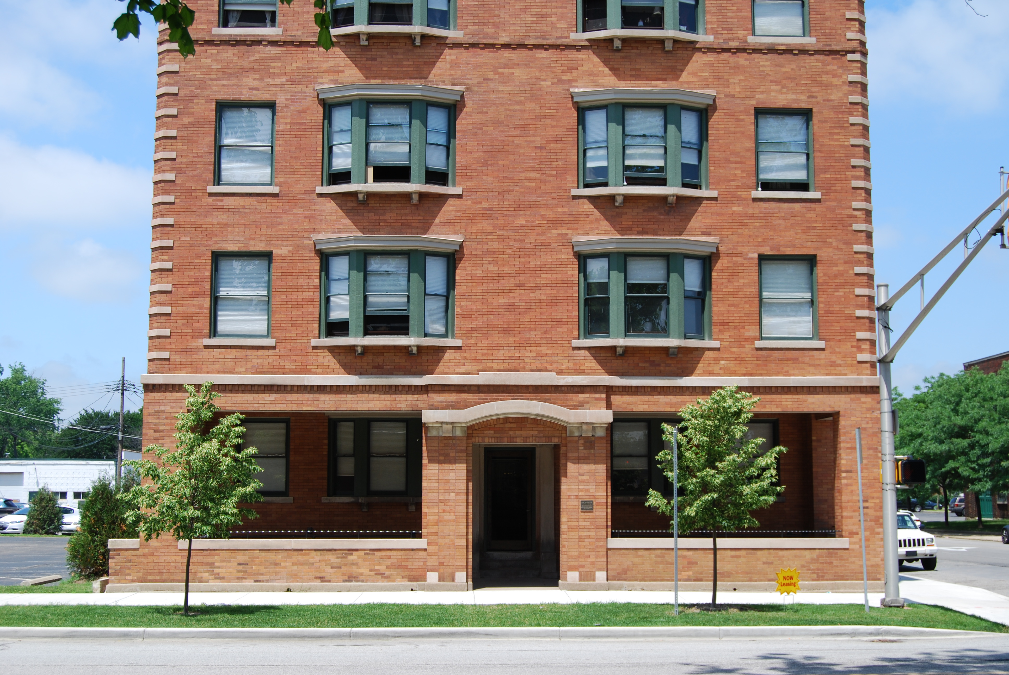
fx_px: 1263
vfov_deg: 29.9
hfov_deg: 43.6
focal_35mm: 45
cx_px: 504
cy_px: 338
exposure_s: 1/200
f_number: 7.1
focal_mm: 30
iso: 100
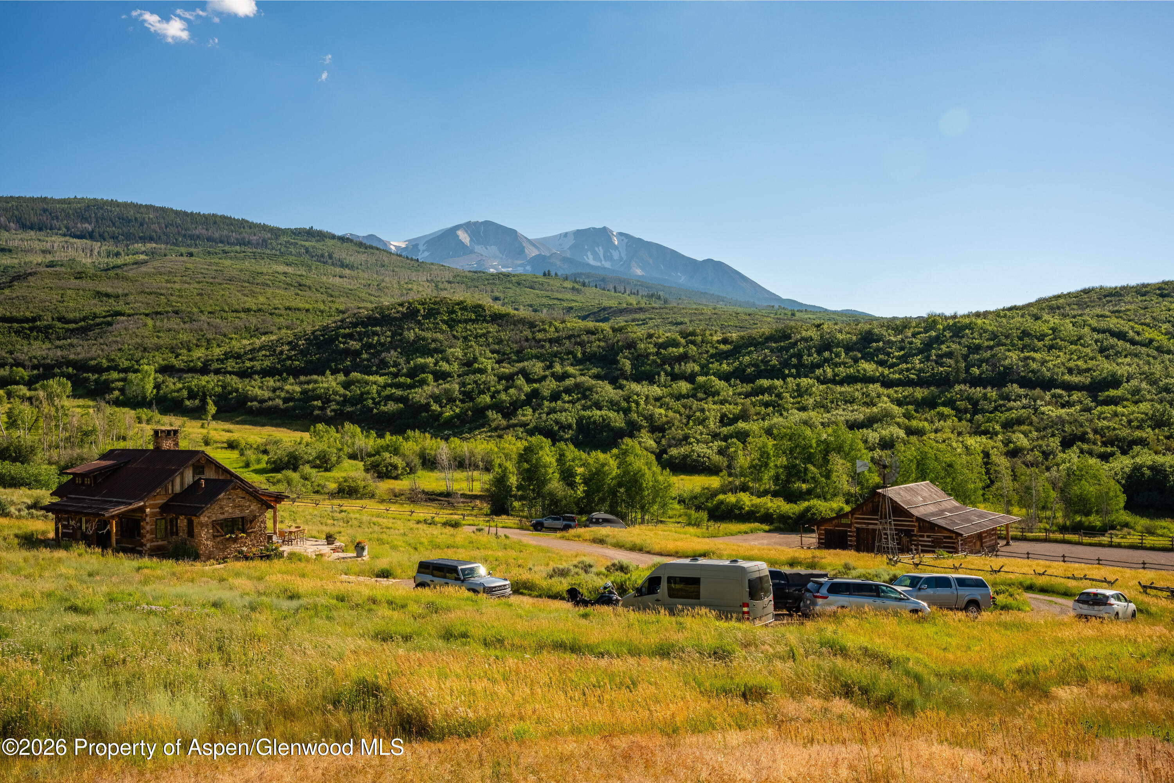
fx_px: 1099
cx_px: 587
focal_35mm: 34
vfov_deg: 39.2
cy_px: 392
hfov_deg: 56.2
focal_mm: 33.7
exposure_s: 1/8000
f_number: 11
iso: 400
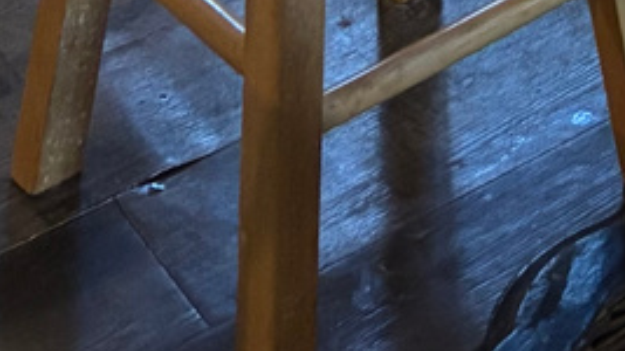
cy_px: -1432
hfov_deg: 12.0
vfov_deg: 5.5
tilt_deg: -8.3
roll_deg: -1.8
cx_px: 1194
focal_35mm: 163
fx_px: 2701
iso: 400
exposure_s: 1/60
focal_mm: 5.96
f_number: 1.6
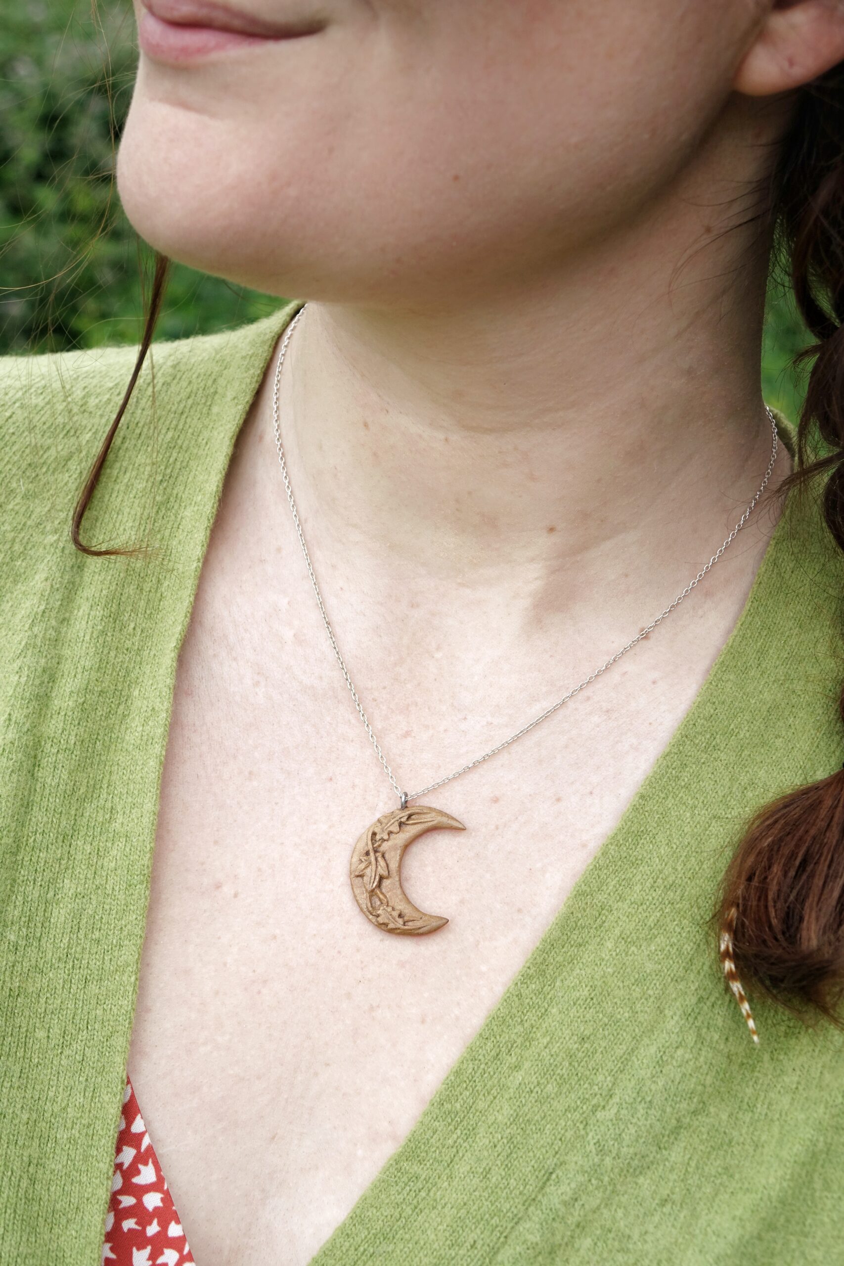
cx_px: 422
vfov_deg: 36.9
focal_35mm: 54
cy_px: 633
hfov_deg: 25.1
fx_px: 1899
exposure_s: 1/200
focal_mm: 19.77
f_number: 4
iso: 125
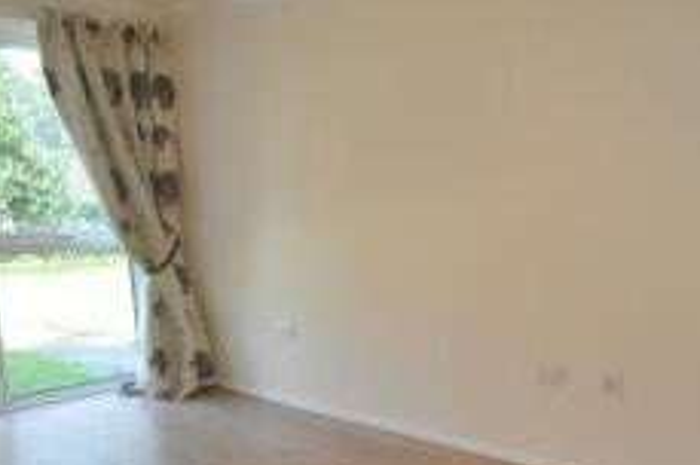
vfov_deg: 29.8
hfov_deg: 43.6
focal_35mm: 43
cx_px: 550
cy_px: 416
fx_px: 835
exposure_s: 1/100
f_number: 3.5
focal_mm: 10
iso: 800
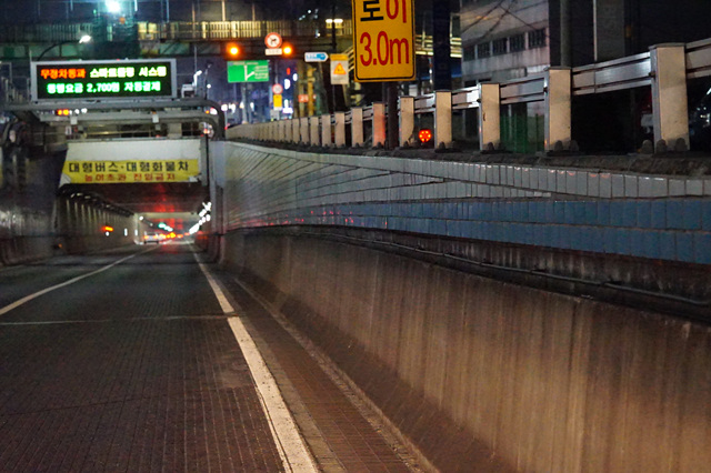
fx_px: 1925
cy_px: 236
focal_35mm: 98
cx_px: 356
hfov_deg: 20.9
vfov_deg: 14.0
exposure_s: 1/125
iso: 10000
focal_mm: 65
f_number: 4
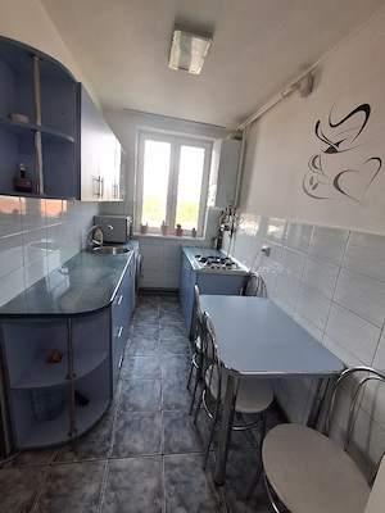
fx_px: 237
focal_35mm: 16
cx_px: 192
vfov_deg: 94.5
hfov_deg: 78.1
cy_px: 256
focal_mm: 1.64
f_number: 2.2
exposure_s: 1/100
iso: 64
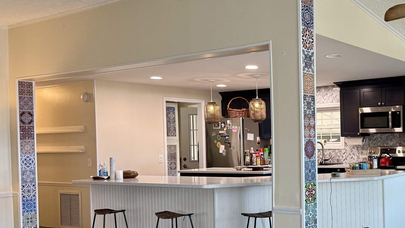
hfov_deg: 42.0
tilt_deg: -1.0
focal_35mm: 46
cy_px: 150
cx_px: 341
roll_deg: +1.0
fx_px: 494
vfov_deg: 25.8
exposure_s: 1/120
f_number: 1.78
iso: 200
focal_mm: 6.76
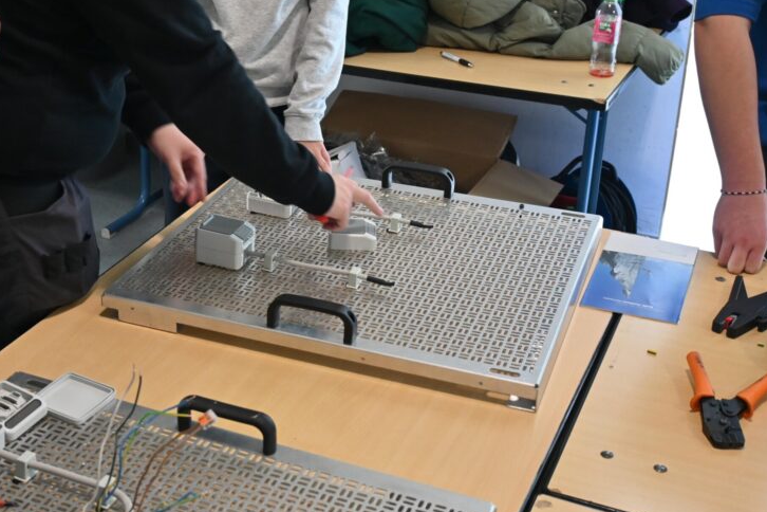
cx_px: 230
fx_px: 1172
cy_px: 203
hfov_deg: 35.7
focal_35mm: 55
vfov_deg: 24.6
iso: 900
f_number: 4.5
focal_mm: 26
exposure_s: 1/40
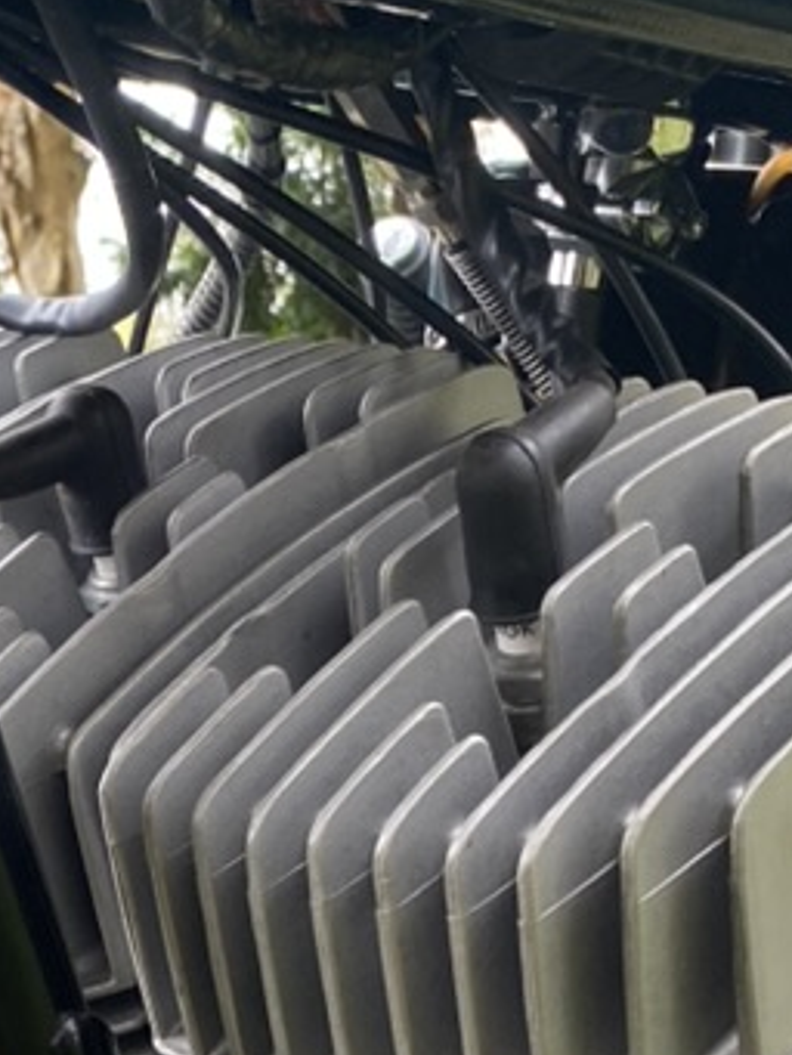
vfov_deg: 22.8
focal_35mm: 78
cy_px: 1293
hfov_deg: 18.7
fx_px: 2378
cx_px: 118
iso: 80
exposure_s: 1/121
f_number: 1.8
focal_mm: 4.25
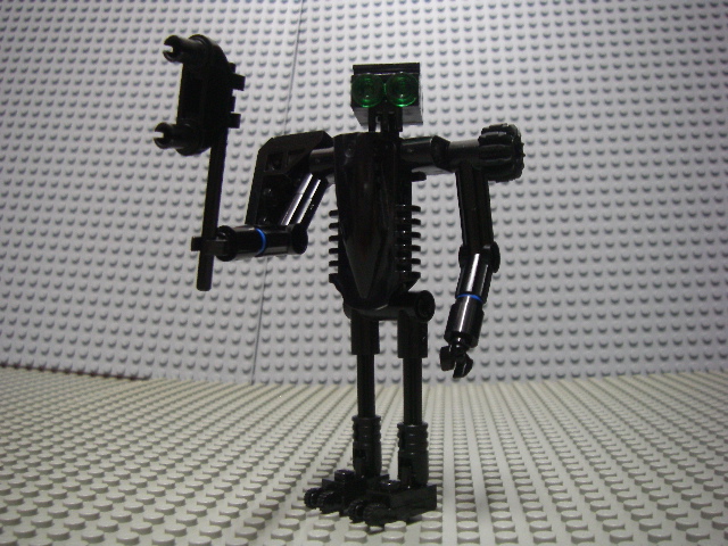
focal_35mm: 38
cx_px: 364
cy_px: 273
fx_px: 799
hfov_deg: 49.0
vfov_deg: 37.7
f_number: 3.3
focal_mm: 6.3
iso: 200
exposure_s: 1/4
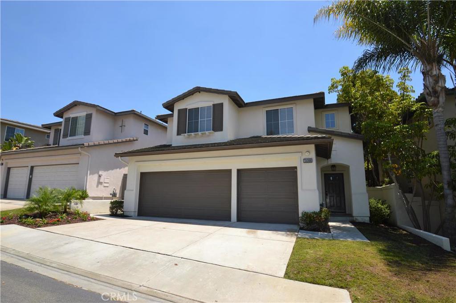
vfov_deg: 67.2
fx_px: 228
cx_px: 228
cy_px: 152
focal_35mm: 18
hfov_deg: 90.1
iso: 100
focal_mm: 12
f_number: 9
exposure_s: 1/200
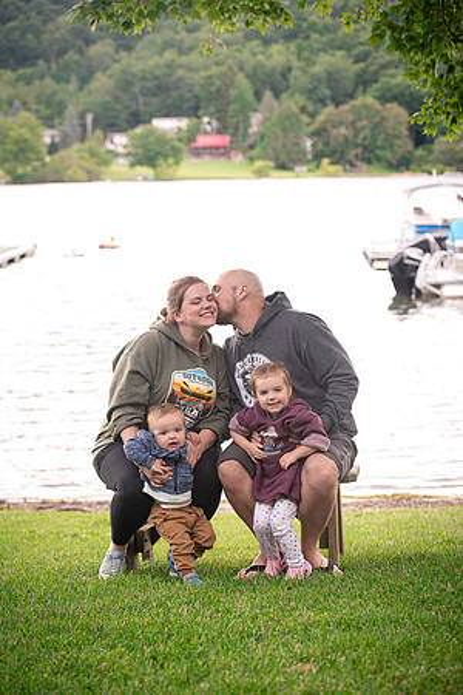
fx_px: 1350
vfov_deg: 28.8
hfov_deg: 19.5
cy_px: 348
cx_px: 232
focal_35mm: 70
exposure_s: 1/200
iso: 500
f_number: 3.5
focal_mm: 70
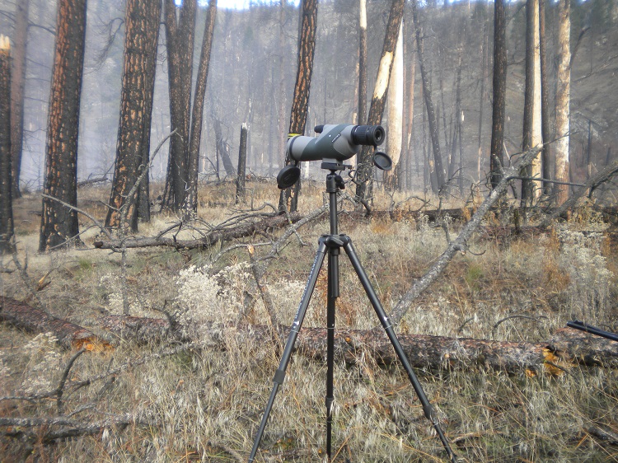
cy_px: 232
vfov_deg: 40.7
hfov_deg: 52.6
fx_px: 625
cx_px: 309
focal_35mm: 35
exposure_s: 1/137
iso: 80
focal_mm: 6.3
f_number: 3.1
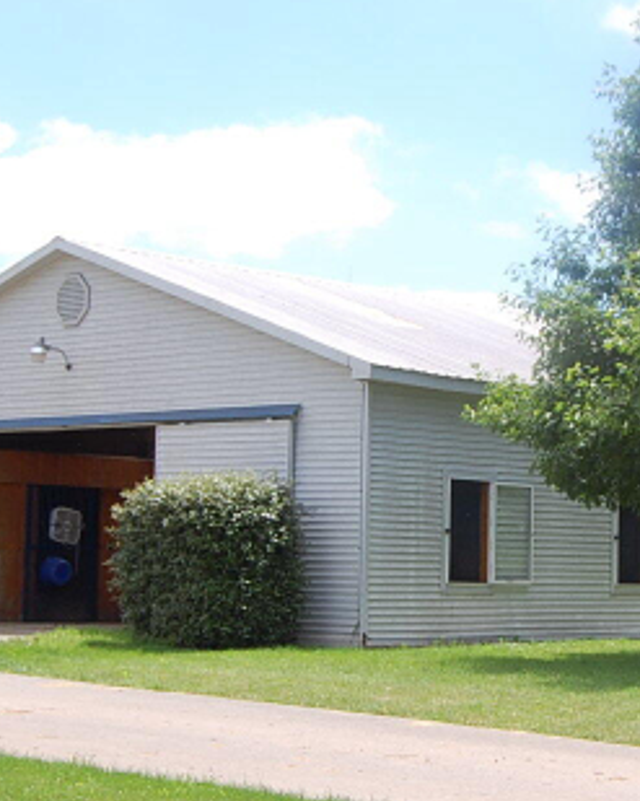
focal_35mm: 96
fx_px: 2274
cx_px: 560
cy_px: 464
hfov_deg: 15.8
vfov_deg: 20.0
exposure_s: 1/500
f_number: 6.3
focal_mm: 28
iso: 200
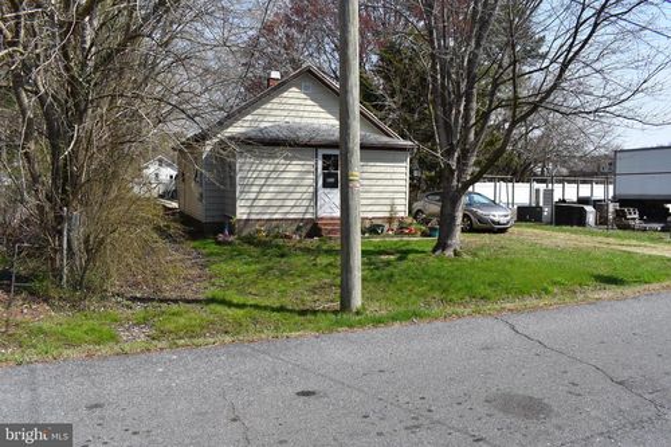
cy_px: 224
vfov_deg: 47.9
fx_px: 503
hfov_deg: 67.4
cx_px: 336
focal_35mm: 27
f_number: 9
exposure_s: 1/320
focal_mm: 18
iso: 200
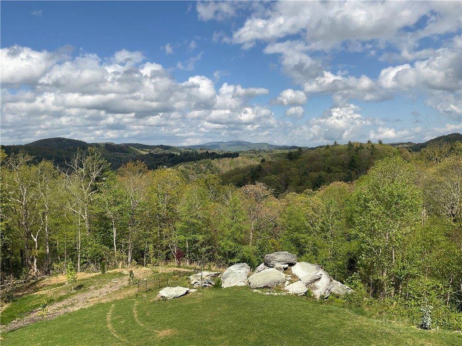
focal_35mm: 29
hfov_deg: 61.7
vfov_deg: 48.2
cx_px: 231
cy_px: 173
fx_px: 387
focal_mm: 3
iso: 16
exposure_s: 1/2959
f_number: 1.8
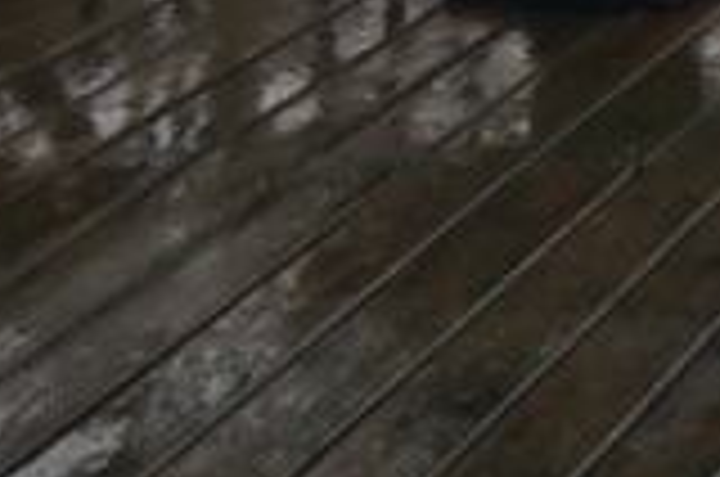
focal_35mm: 169
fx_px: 3373
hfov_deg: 9.6
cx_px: 2106
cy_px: -819
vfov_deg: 7.4
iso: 400
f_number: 4
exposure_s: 1/60
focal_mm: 18
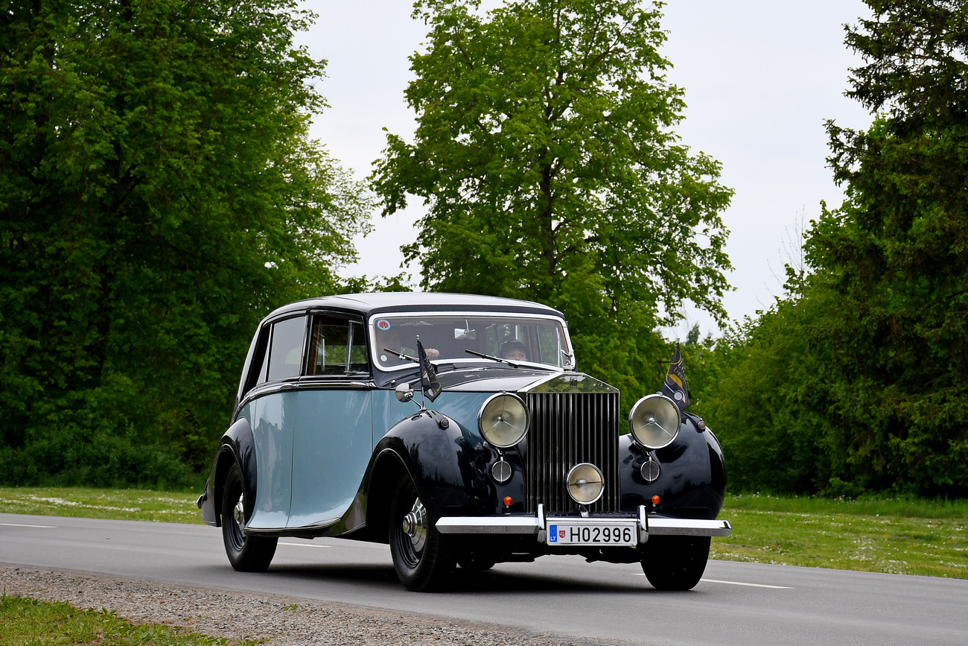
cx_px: 484
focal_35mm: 93
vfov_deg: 14.7
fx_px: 2501
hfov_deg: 21.9
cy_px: 323
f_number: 6.3
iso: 400
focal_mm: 62
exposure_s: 1/640
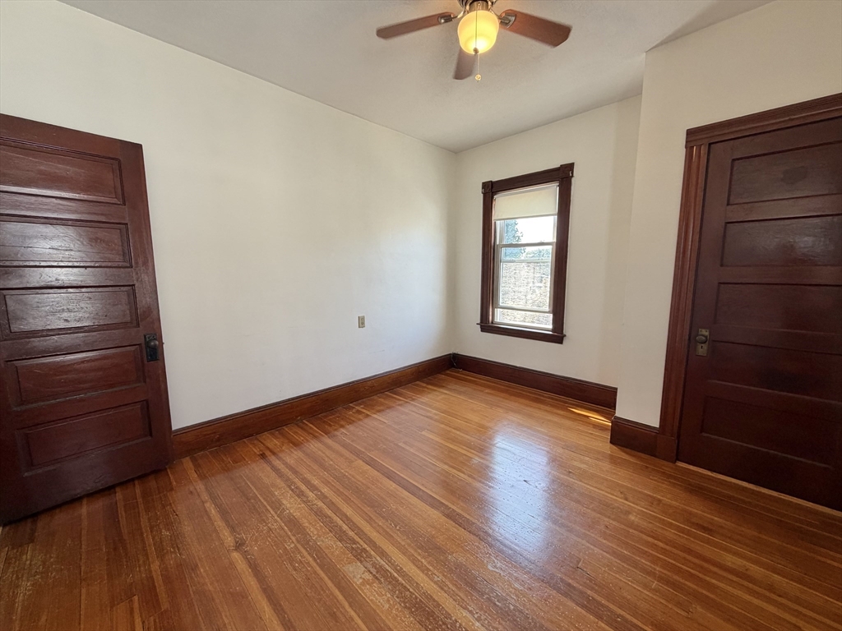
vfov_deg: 85.7
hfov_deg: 102.1
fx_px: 341
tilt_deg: -6.9
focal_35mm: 14
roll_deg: +0.3
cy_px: 316
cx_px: 421
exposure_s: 1/121
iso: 160
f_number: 2.2
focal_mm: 2.22
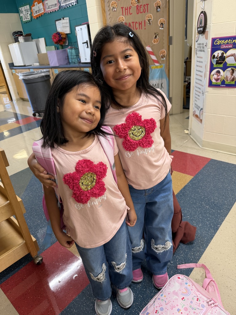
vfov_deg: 71.6
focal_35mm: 24
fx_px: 218
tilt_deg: -28.2
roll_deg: +7.0
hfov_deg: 56.8
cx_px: 118
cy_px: 158
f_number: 1.78
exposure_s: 1/68
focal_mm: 6.76
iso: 200
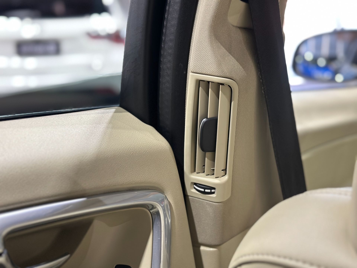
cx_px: 178
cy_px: 134
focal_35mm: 48
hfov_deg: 39.7
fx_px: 495
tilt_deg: -12.3
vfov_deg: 30.3
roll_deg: +2.0
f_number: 1.78
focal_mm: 6.86
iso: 400
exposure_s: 1/40
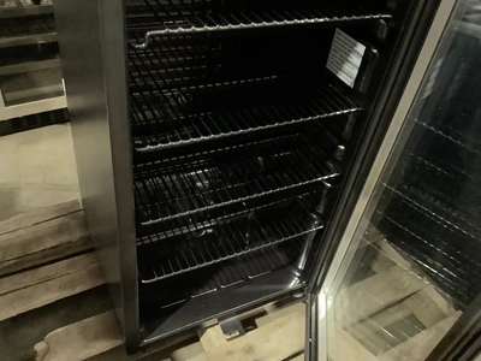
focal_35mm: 31
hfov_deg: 58.4
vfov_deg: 45.4
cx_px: 240
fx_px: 431
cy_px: 180
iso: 640
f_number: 2.4
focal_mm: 3.3
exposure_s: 1/24
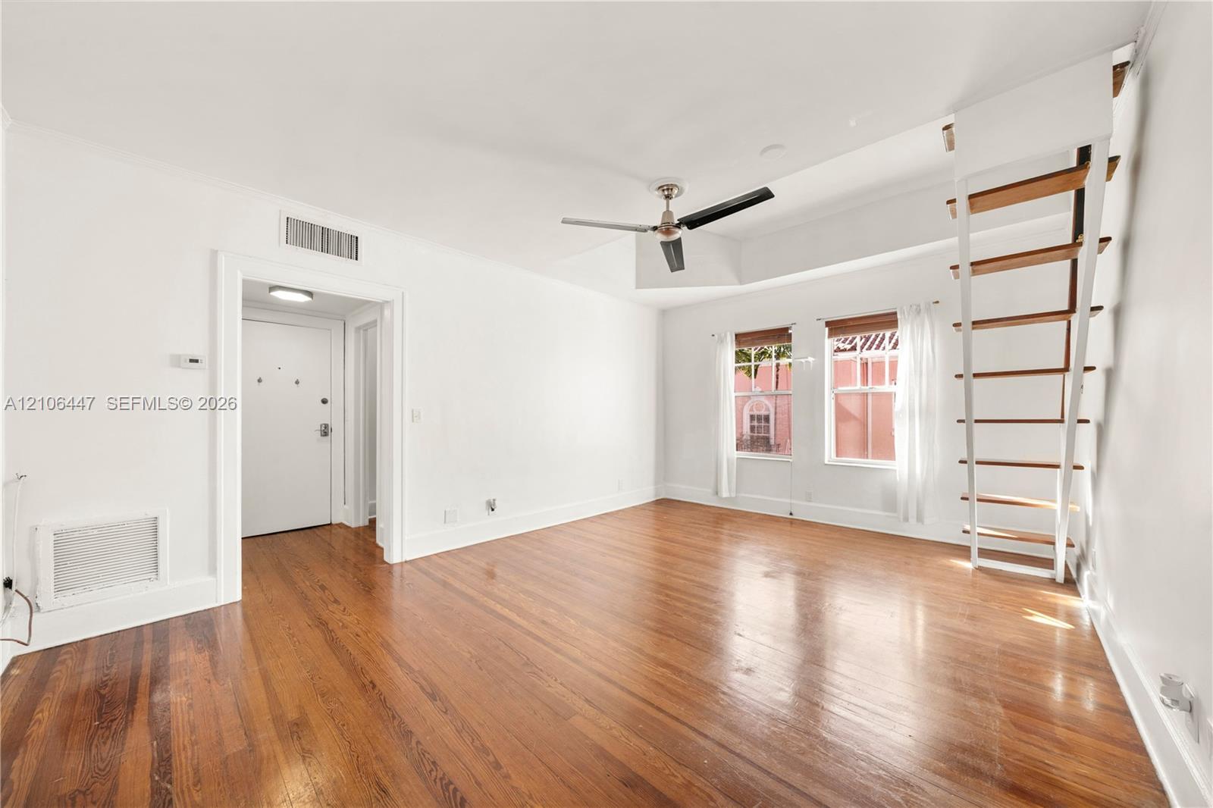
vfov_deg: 90.0
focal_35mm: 12
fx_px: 404
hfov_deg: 112.6
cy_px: 404
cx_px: 606
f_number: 9
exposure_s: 1/40
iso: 320
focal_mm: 12
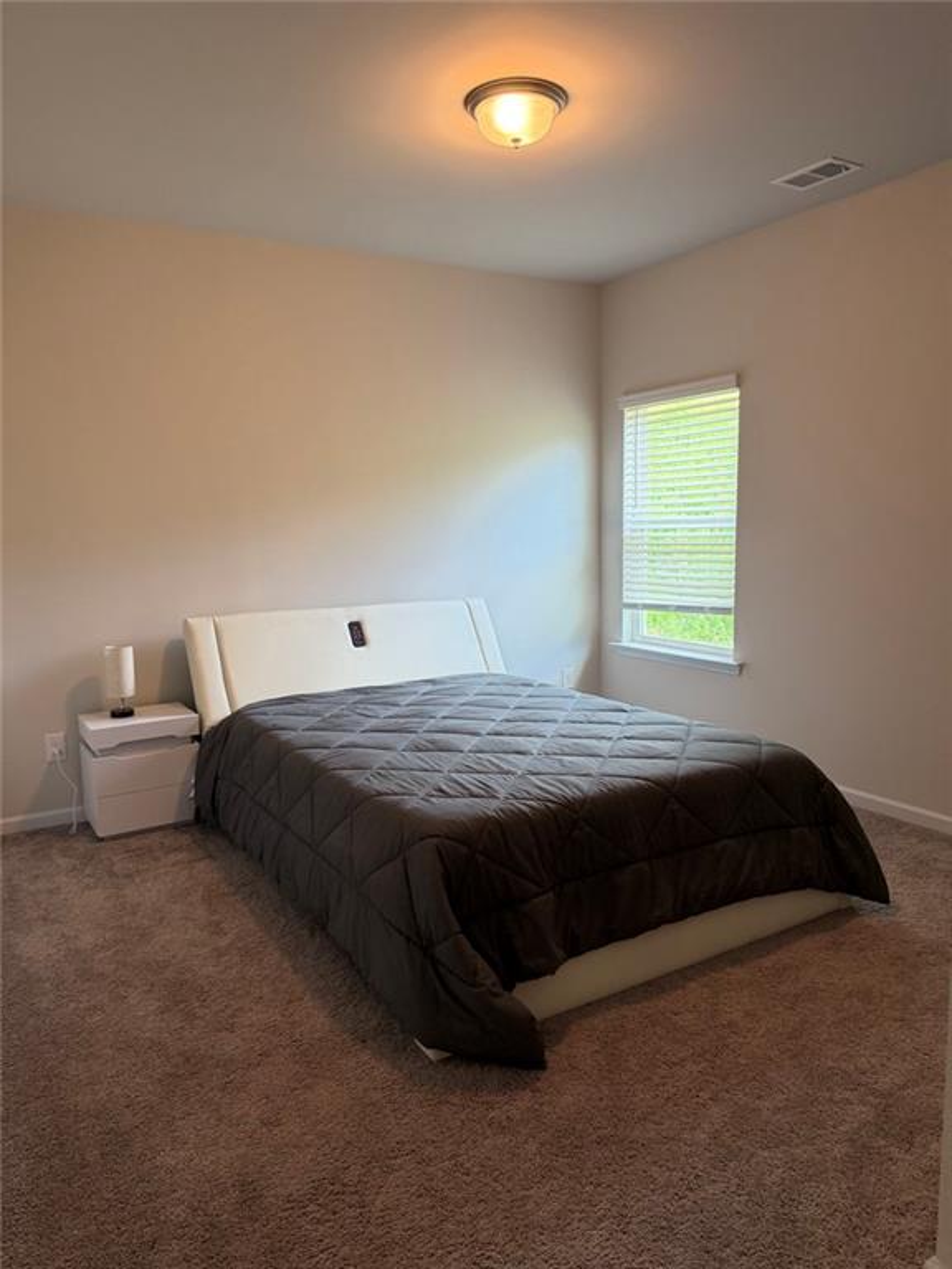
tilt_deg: -7.6
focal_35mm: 24
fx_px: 880
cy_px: 634
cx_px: 476
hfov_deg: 56.8
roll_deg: +1.0
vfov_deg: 71.6
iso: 160
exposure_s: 1/120
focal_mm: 6.76
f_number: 1.78
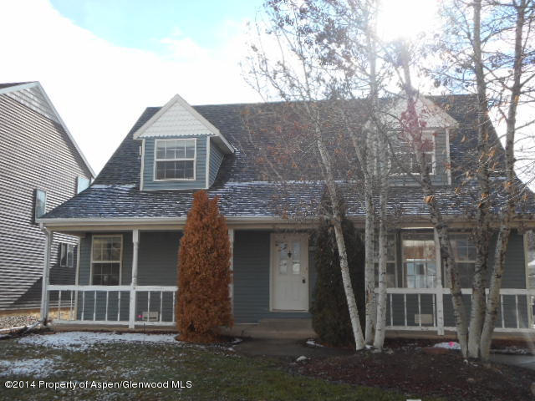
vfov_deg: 36.8
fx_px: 603
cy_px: 200
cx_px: 268
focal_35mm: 39
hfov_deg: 47.9
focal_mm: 6.9
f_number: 4.5
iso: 80
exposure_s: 1/320
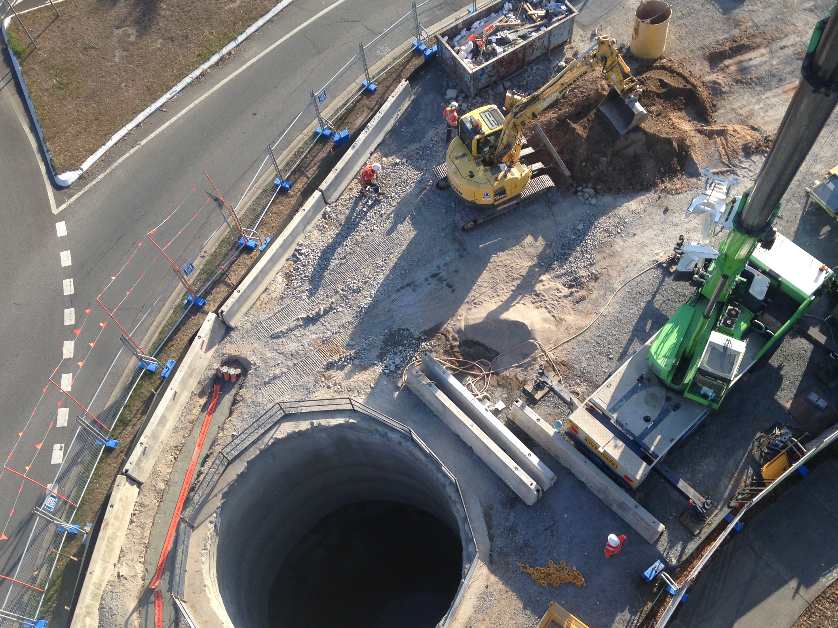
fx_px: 896
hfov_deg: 50.1
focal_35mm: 37
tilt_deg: -65.5
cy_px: 349
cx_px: 457
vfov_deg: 38.6
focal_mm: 4.12
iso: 50
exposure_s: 1/475
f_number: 2.4
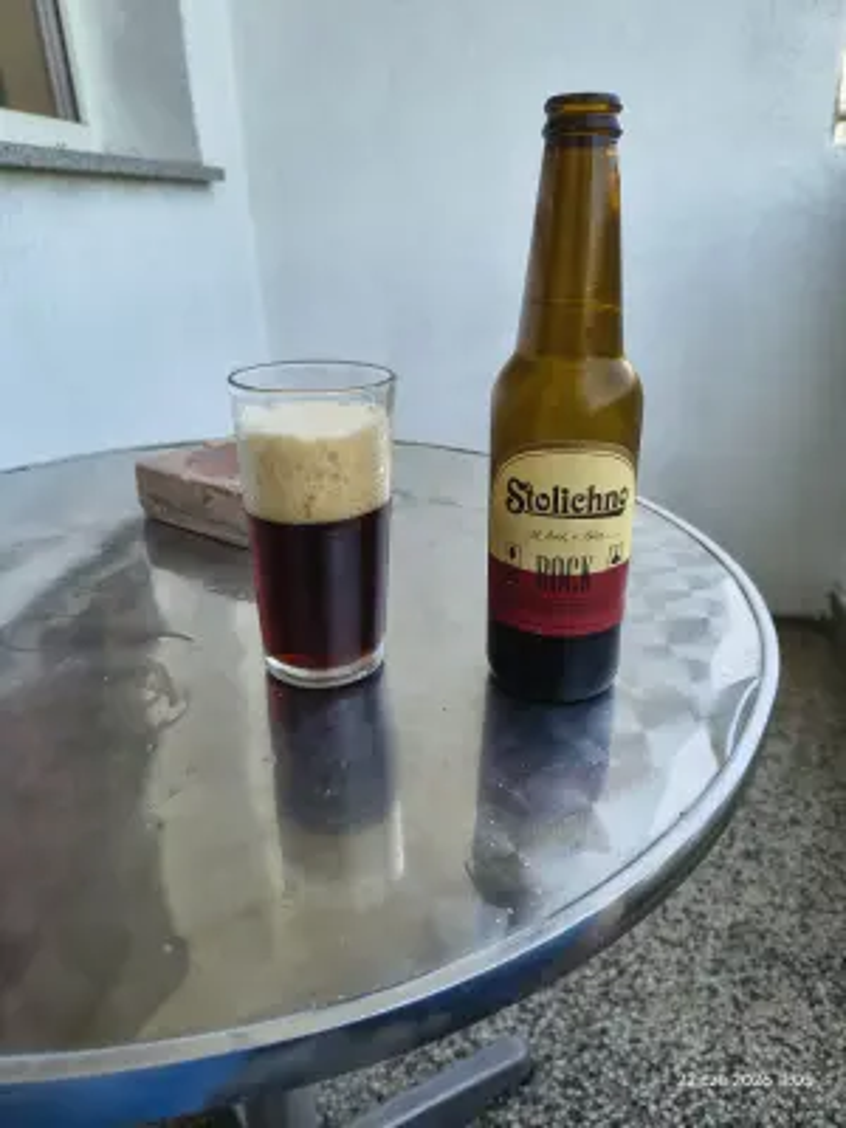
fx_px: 782
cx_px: 423
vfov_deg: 71.6
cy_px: 564
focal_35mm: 24
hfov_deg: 56.8
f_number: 1.8
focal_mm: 5.56
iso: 100
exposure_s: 1/165
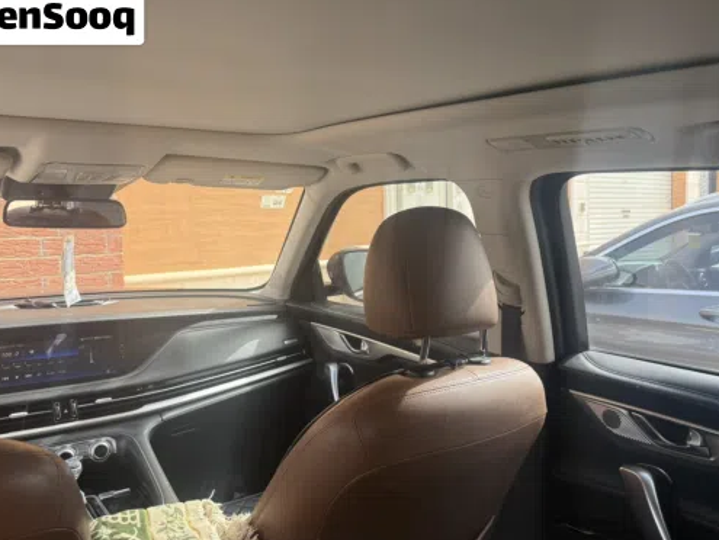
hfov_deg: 58.3
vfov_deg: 45.5
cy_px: 254
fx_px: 644
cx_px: 363
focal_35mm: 31
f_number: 1.78
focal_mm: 6.76
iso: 100
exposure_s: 1/410
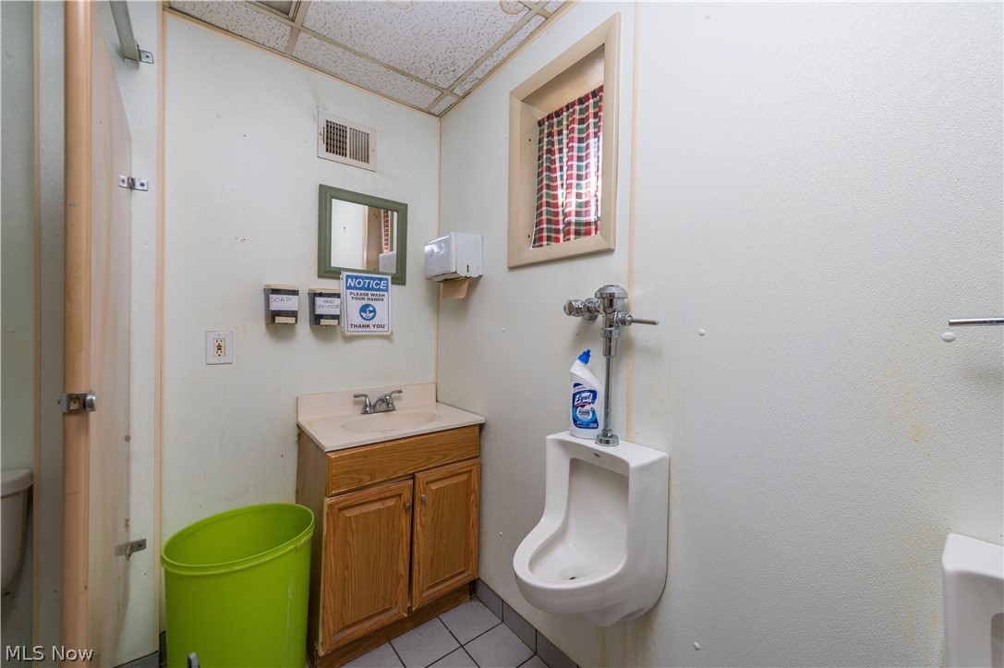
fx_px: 390
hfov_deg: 104.3
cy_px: 334
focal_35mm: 14
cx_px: 502
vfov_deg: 81.1
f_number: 9
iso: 200
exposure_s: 1/60
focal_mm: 14
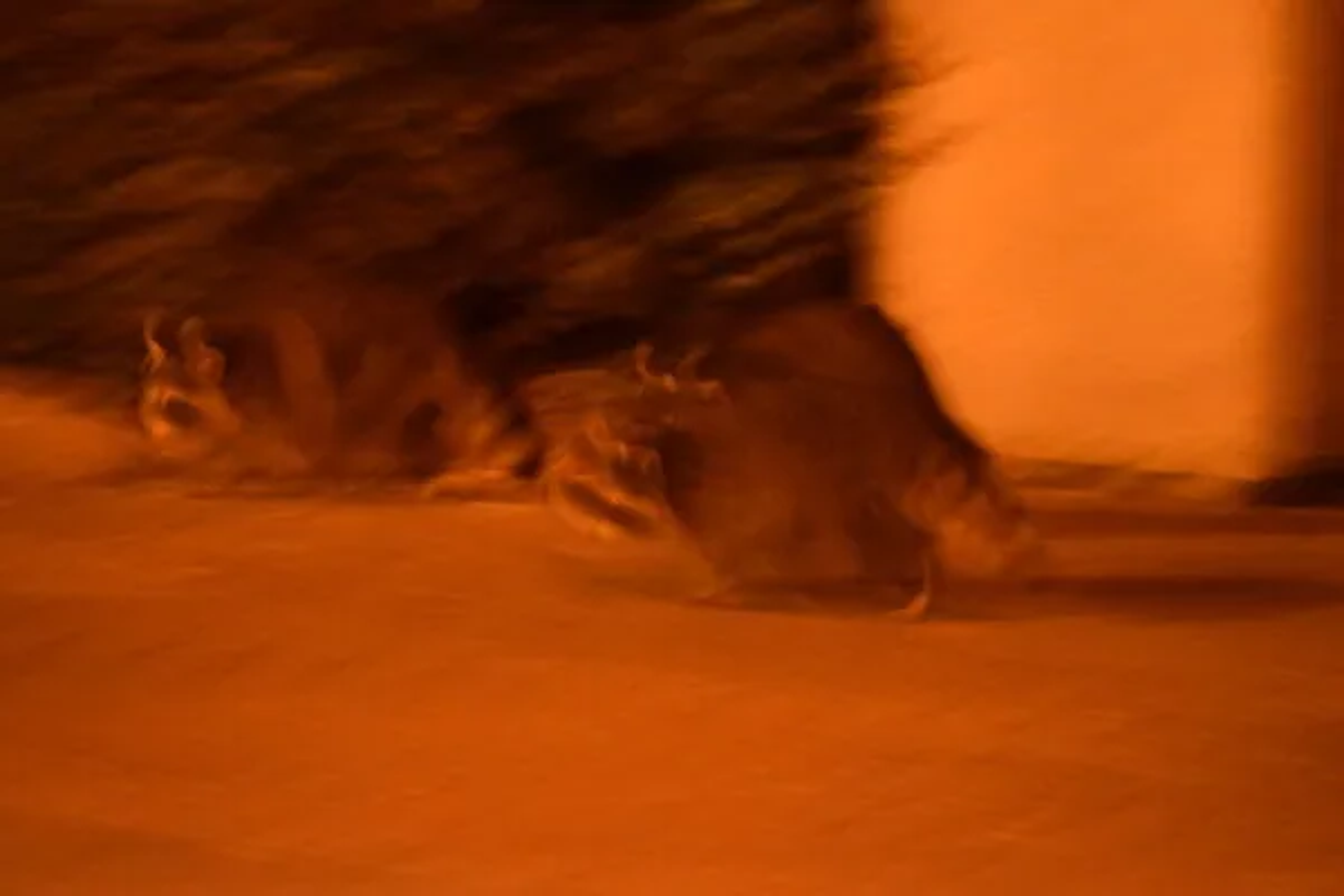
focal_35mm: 495
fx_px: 18479
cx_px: 672
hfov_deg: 4.2
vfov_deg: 2.8
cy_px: 448
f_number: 6.3
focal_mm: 330
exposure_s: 1/4
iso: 6400
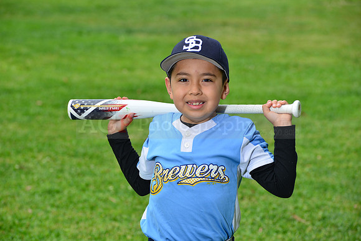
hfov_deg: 12.1
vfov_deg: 8.1
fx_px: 1705
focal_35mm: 170
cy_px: 120
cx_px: 180
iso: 160
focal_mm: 170
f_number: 10
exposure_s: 1/200
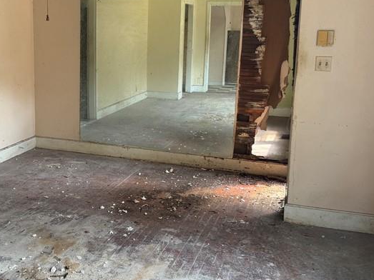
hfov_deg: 39.4
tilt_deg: -10.6
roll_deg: -1.0
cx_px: 96
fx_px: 508
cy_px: 119
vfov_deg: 30.8
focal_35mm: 47
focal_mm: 6.76
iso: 125
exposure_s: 1/121
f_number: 1.78
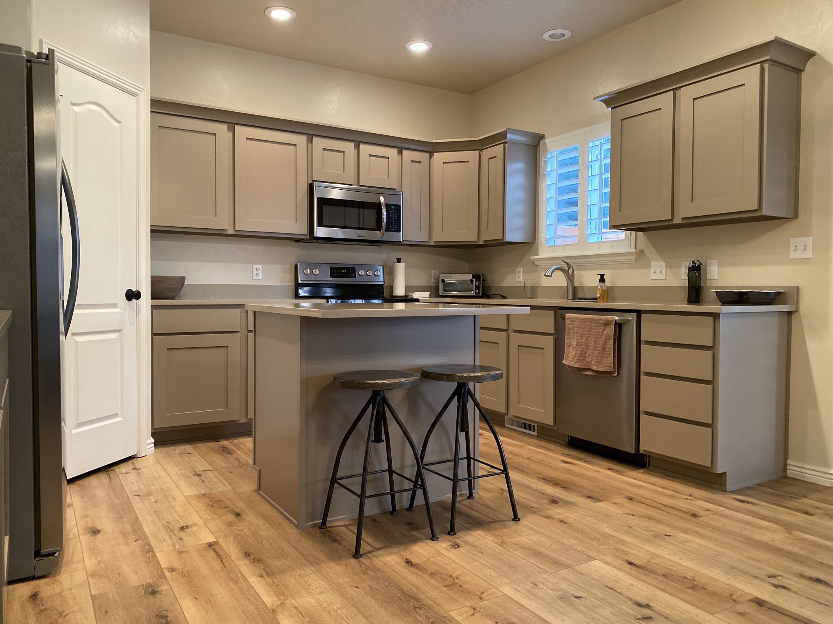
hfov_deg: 67.3
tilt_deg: -1.5
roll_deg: -0.7
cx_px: 416
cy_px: 312
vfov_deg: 53.1
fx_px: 626
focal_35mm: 26
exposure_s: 1/60
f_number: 1.8
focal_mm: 4.25
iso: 320
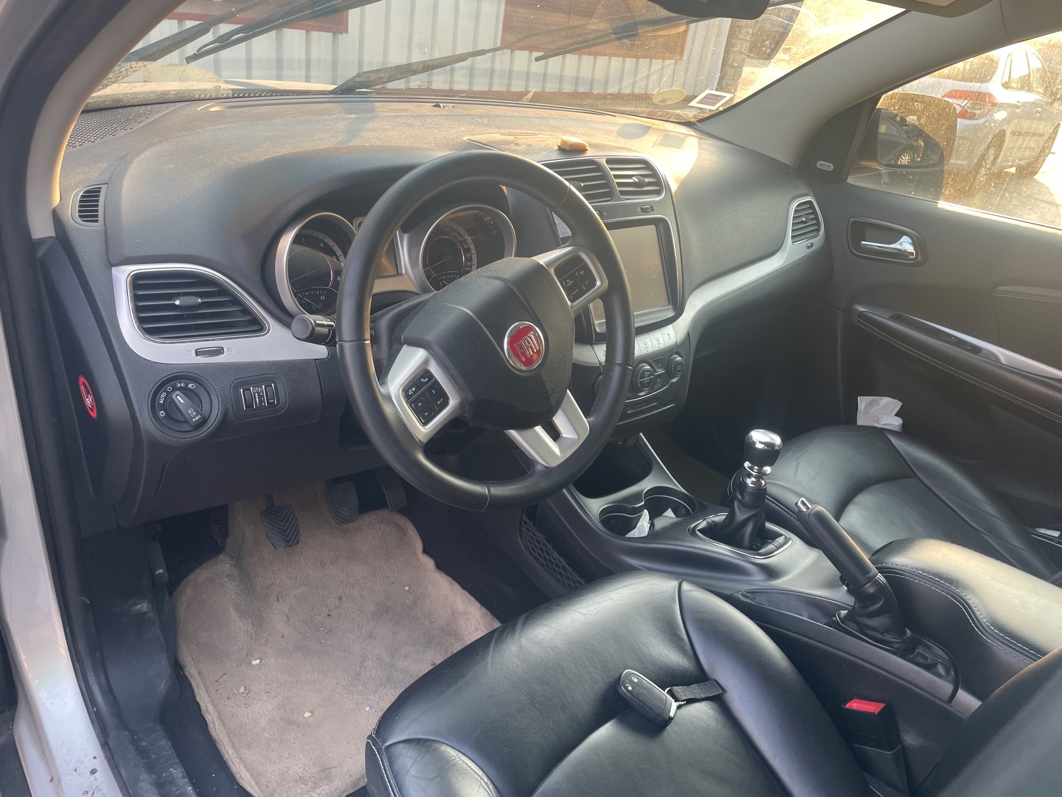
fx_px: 798
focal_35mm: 26
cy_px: 398
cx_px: 531
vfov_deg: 53.1
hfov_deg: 67.3
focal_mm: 4.2
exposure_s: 1/121
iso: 64
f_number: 1.6
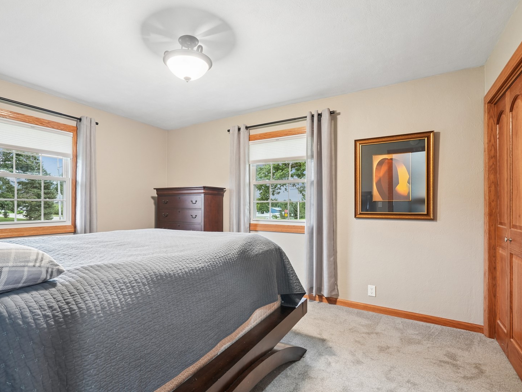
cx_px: 228
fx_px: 271
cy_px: 200
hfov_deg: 87.3
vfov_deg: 71.6
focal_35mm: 18
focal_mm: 16
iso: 400
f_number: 10
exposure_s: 1/2.5
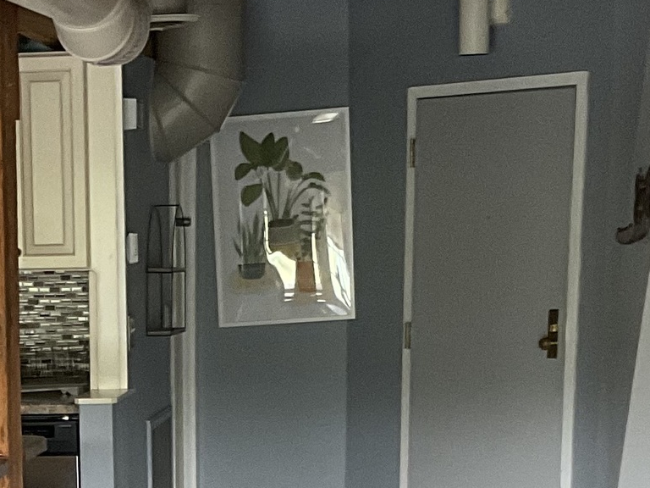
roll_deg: +0.5
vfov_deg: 12.2
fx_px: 2178
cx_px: 73
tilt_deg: -13.9
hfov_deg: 16.8
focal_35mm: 116
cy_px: 719
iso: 100
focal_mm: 3
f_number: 1.8
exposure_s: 1/60
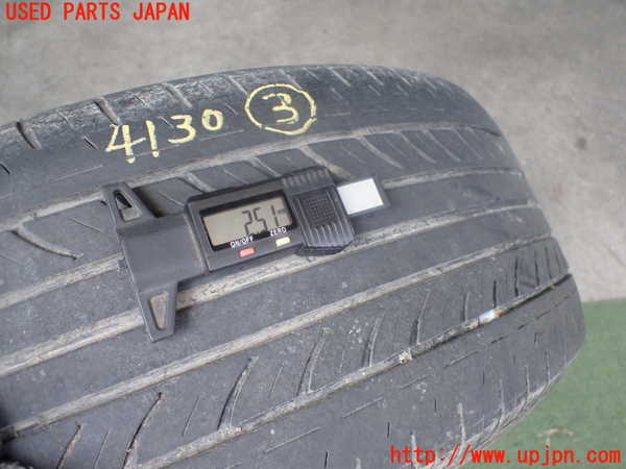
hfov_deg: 60.0
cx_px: 313
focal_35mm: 30
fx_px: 543
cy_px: 234
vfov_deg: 46.8
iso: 250
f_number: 2.3
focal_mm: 5.4
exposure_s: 1/125
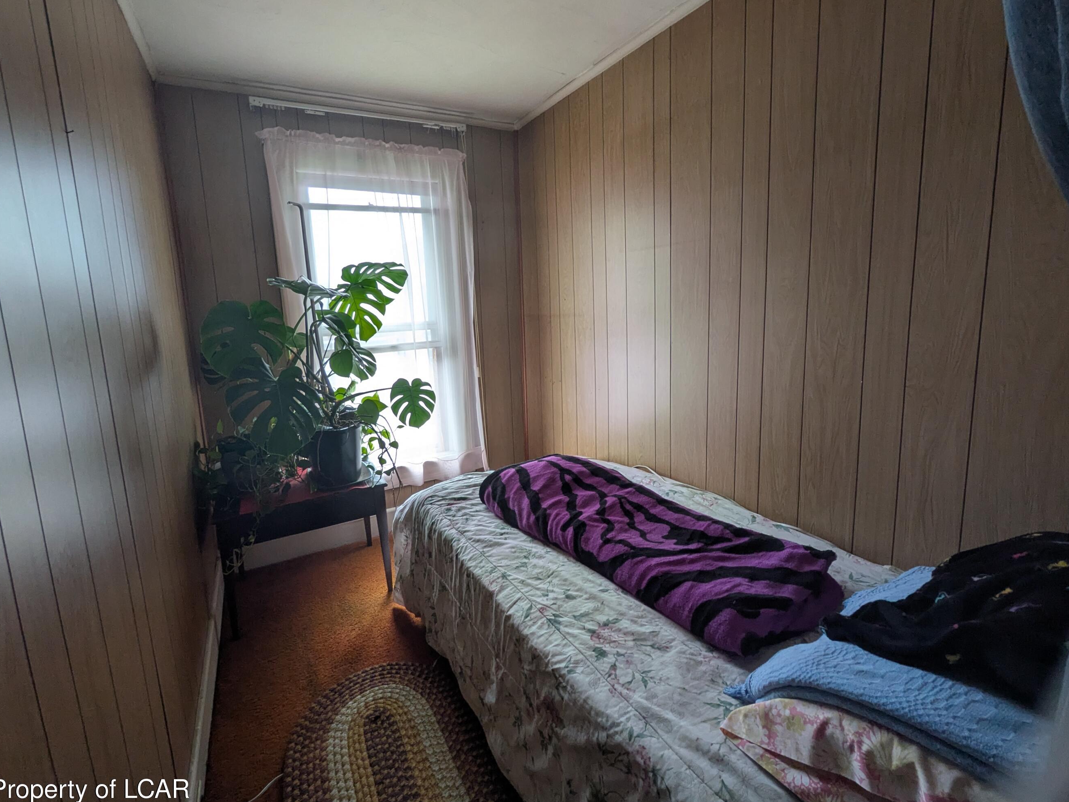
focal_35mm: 16
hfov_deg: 94.5
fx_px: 494
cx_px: 515
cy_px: 373
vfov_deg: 78.0
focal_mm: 1.83
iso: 82
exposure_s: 1/40
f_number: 2.2
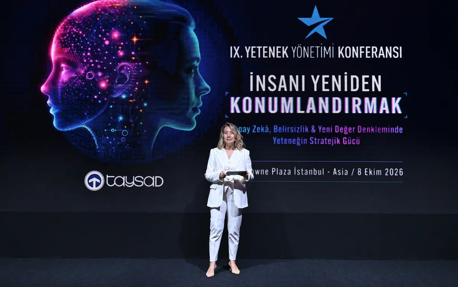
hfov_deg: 50.4
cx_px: 229
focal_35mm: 39
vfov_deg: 32.8
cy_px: 138
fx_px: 487
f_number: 8
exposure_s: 1/200
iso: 2000
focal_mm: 38
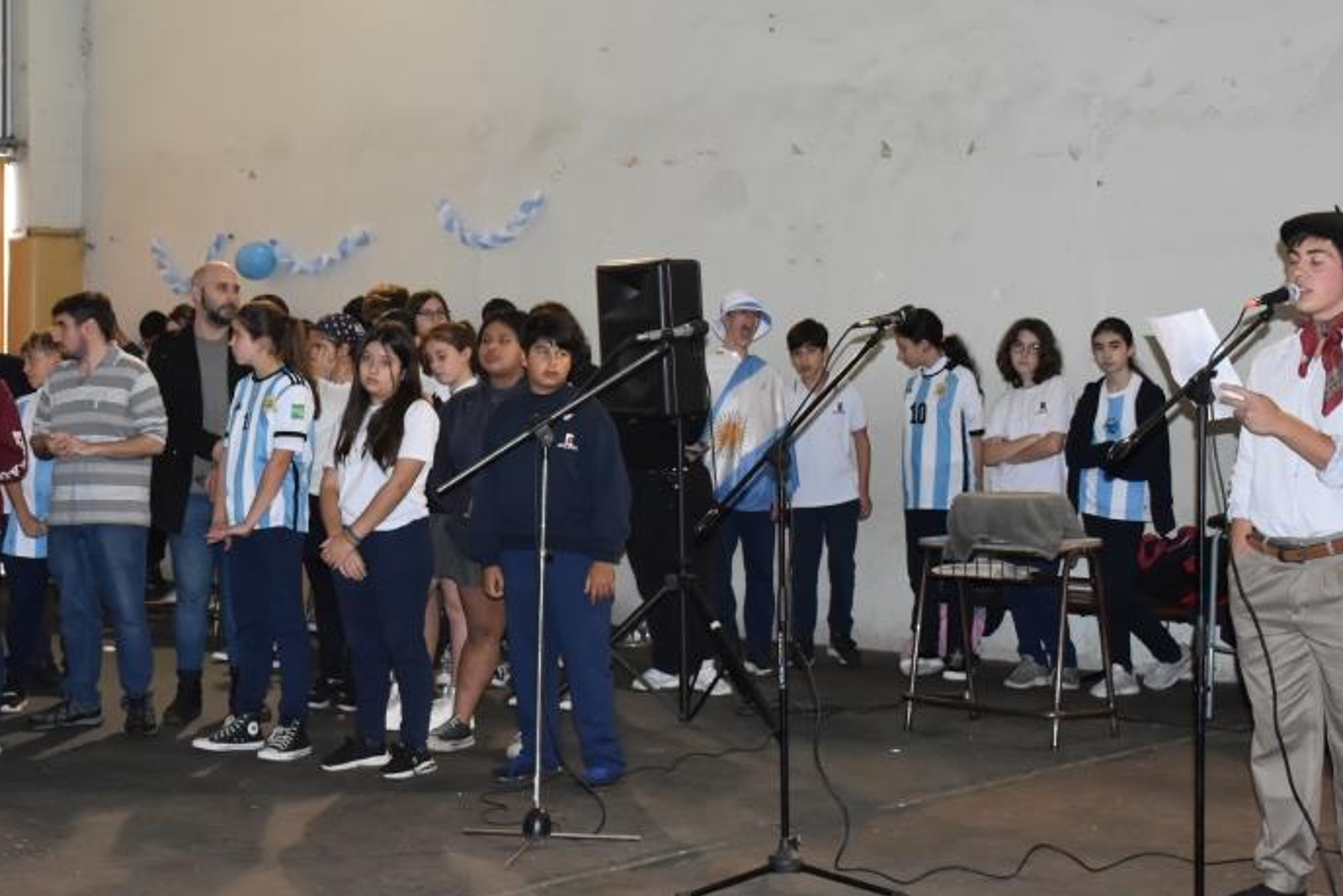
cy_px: 366
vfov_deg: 20.3
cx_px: 519
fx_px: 2500
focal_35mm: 67
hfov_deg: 30.0
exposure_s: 1/80
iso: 1600
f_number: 5.6
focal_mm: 30
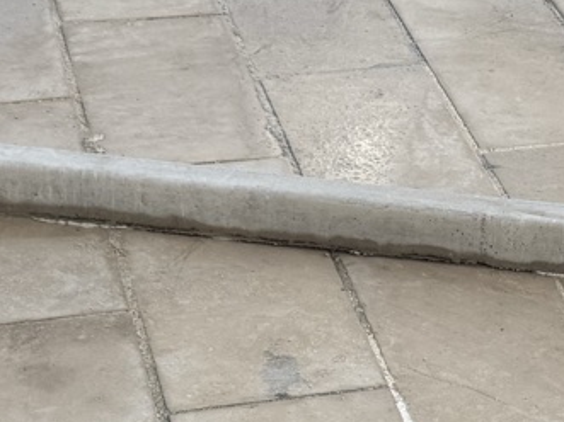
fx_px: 1889
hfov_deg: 16.4
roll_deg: -2.6
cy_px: 568
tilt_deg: -38.5
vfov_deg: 12.3
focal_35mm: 116
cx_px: 641
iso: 80
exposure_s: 1/1767
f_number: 1.78
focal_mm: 6.76
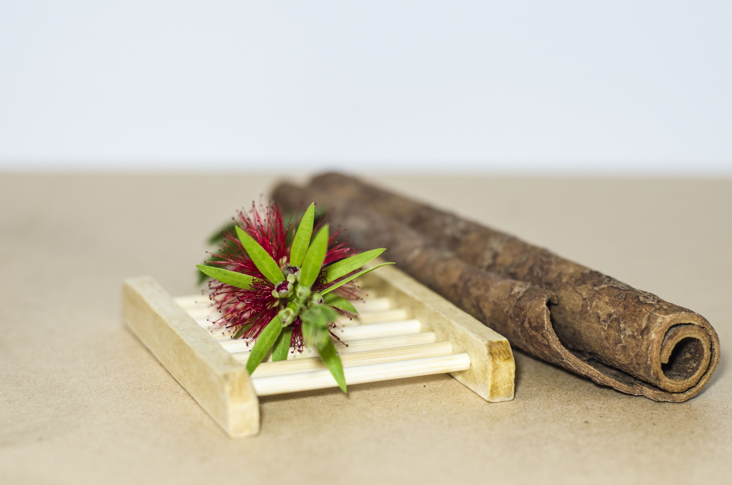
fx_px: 1522
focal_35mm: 75
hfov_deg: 27.0
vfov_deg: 18.1
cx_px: 366
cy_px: 242
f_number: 2.8
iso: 640
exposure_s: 1/320
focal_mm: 50
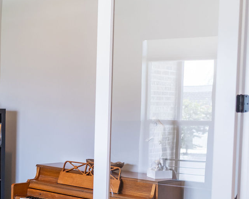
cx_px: 62
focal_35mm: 79
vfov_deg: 19.3
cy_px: 148
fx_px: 582
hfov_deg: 23.9
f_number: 3.2
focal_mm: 35
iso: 800
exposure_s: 1/250
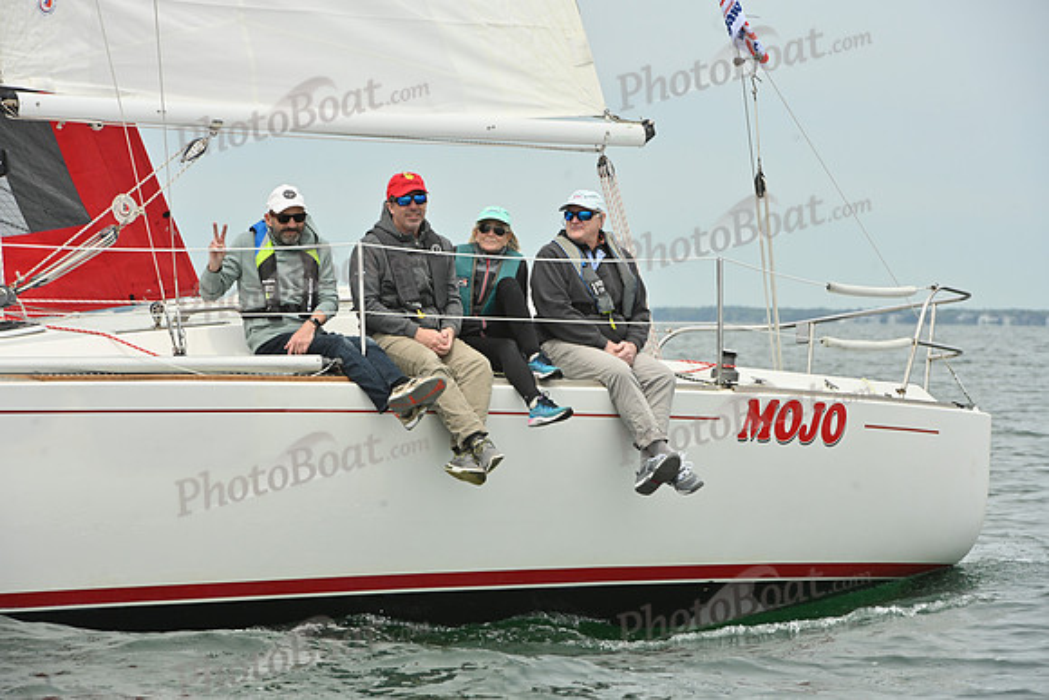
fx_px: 5829
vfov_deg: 6.9
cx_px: 524
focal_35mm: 200
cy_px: 350
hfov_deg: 10.3
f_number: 13
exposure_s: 1/800
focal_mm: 200
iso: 320
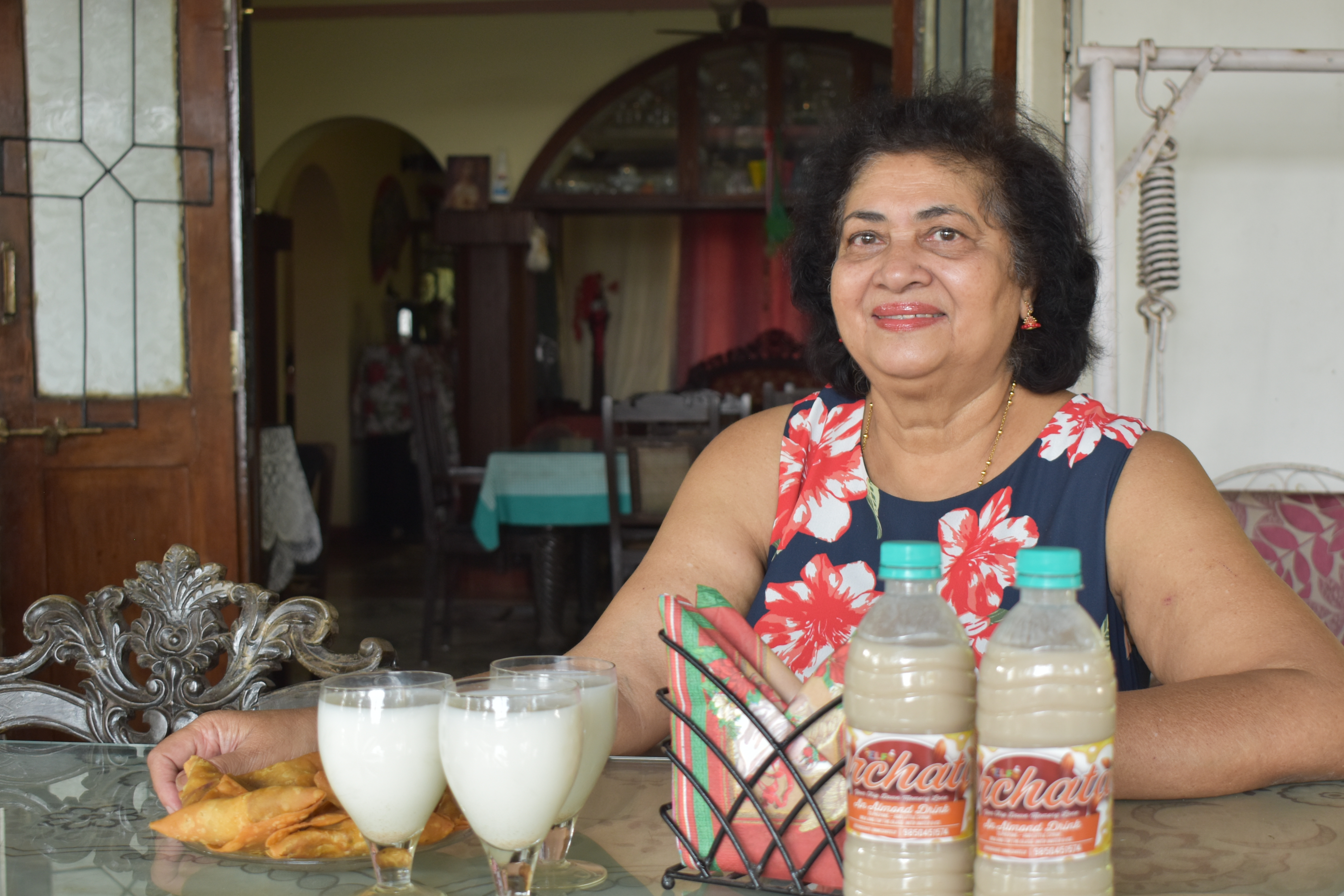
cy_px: 520
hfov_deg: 39.6
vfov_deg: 27.0
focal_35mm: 50
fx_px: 1867
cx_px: 726
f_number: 4.8
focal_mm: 28
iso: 400
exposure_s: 1/60
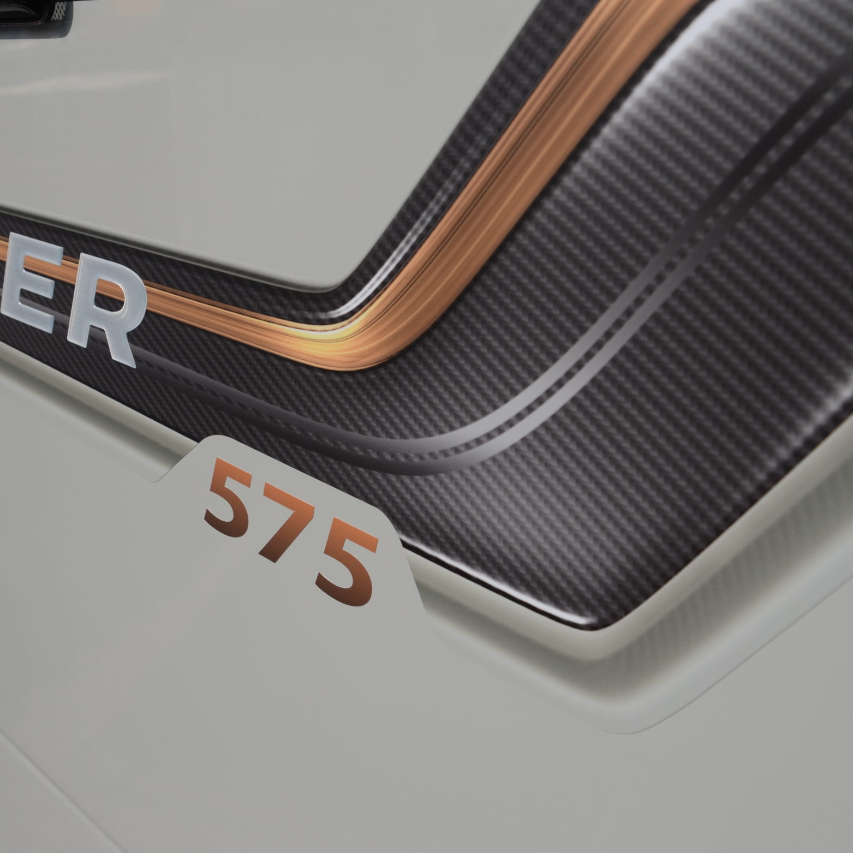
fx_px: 1394
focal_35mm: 50
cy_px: 403
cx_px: 295
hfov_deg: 33.8
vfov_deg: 34.0
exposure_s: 1/200
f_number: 7.1
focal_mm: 24
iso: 100
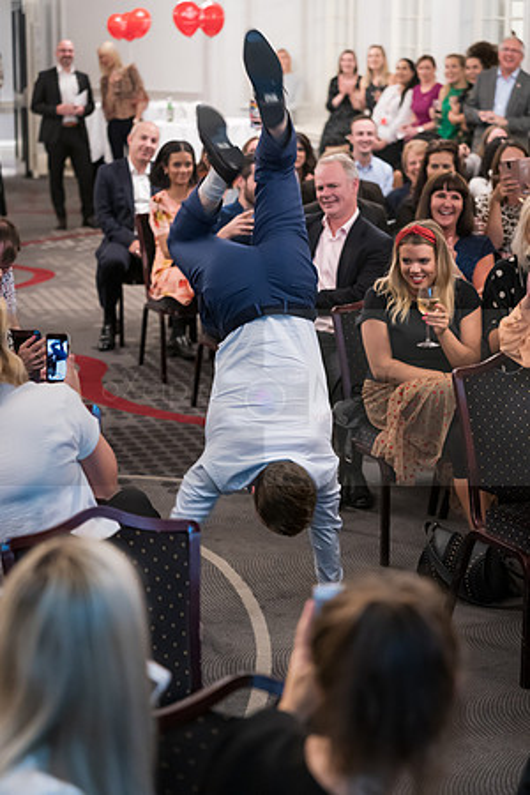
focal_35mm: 70
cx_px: 265
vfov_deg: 28.8
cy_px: 398
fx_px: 1546
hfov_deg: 19.5
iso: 5000
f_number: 2.8
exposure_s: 1/80
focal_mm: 70
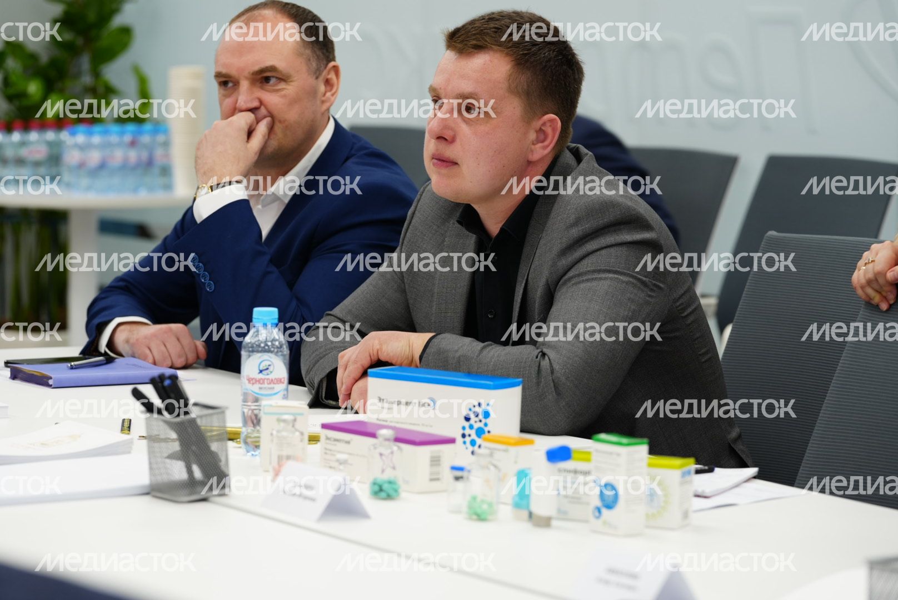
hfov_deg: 15.1
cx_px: 449
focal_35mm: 136
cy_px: 300
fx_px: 3395
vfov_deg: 10.1
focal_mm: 136
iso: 640
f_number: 5.6
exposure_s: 1/60
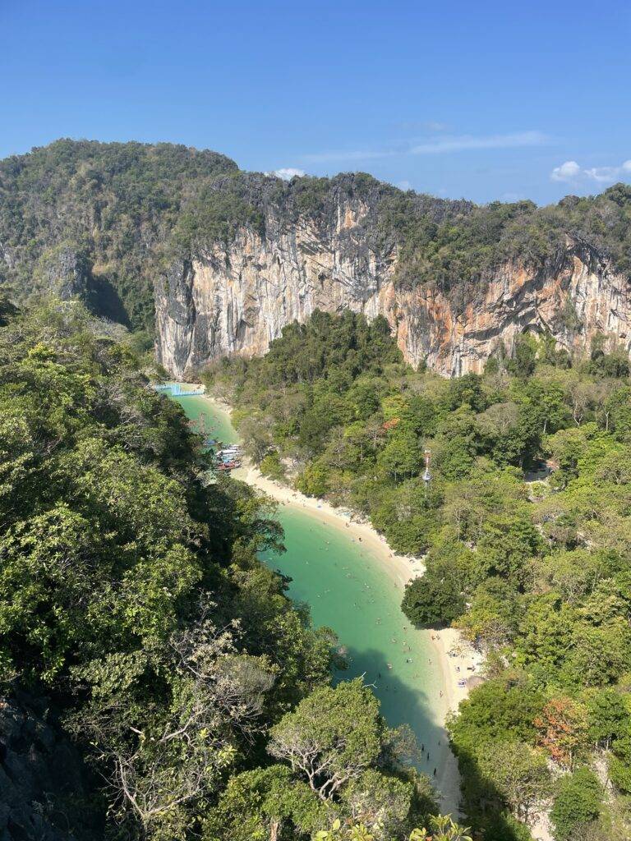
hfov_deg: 53.1
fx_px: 632
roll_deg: +1.5
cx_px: 316
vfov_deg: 67.3
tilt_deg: -17.5
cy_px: 420
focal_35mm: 26
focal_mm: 4.2
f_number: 1.6
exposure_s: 1/2959
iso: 32
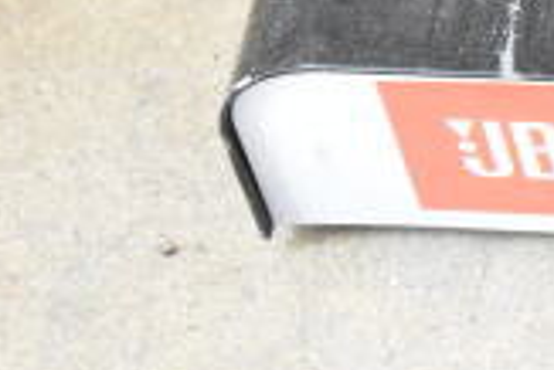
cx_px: 1006
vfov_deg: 4.5
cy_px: 107
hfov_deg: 6.5
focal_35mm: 308
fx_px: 4742
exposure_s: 1/100
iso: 5600
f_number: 5.6
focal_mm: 55
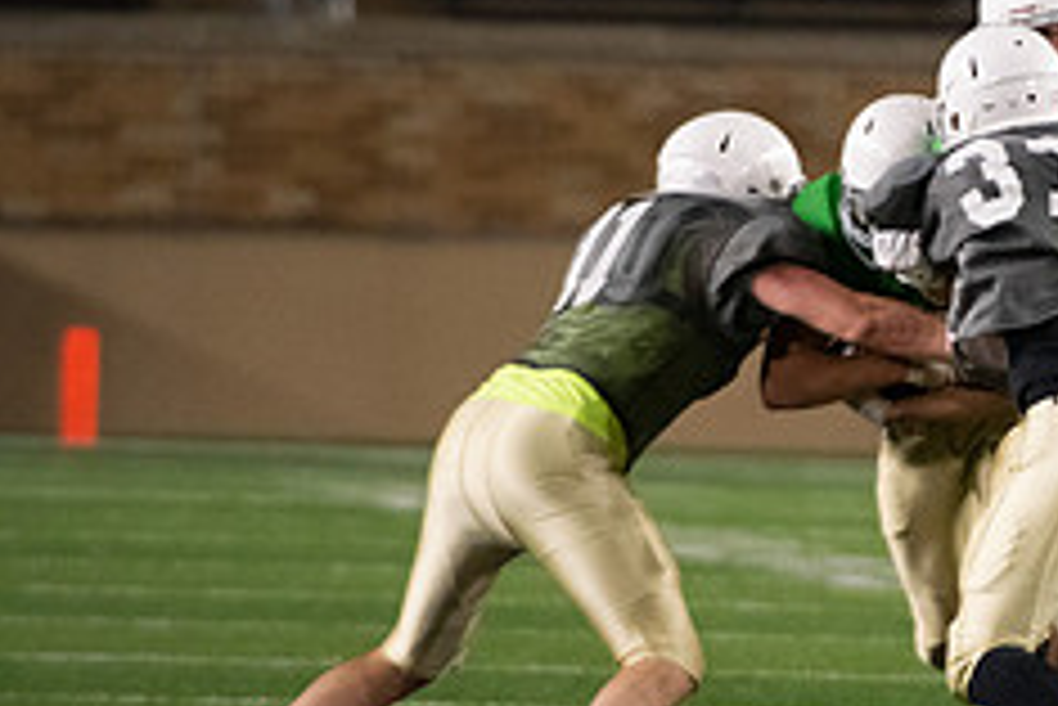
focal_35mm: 989
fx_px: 29082
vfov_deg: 1.4
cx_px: 1013
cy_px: 371
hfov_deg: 2.1
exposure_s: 1/500
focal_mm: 400
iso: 5000
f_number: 4.5
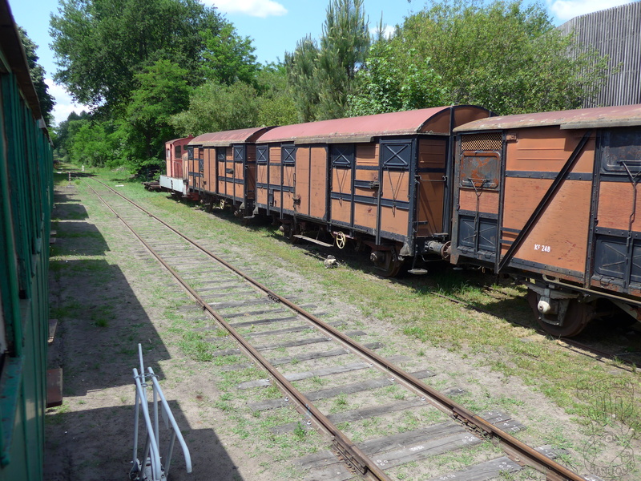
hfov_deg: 61.7
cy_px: 240
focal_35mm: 29
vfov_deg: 48.2
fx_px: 537
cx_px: 320
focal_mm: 6
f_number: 2.8
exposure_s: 1/800
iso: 80
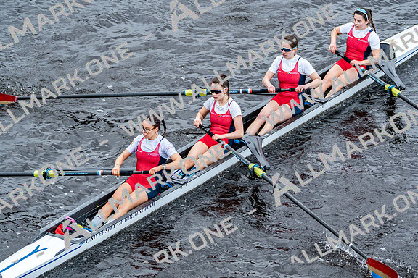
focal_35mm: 268
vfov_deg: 5.1
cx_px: 210
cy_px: 139
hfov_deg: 7.7
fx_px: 3112
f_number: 5.6
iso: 2000
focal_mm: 266
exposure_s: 1/1250
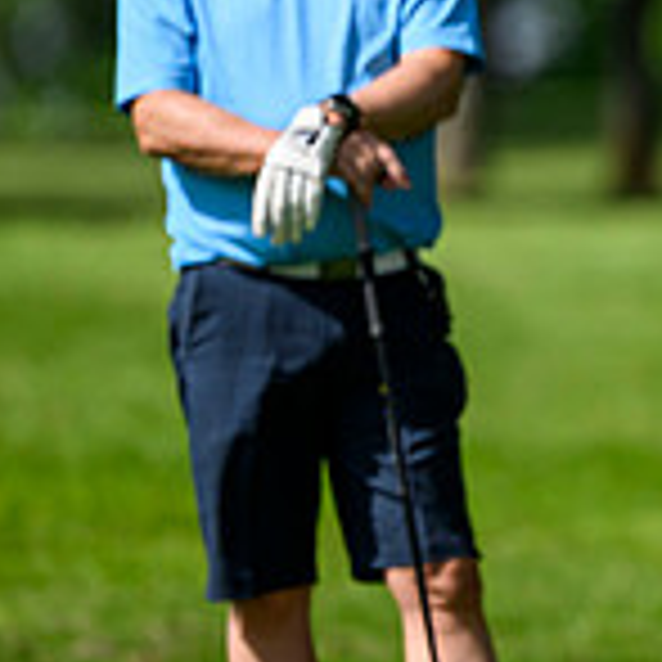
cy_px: 173
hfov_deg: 1.3
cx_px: 1288
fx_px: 29058
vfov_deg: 1.3
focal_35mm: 1343
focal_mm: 400
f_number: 3.5
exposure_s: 1/6400
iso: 500
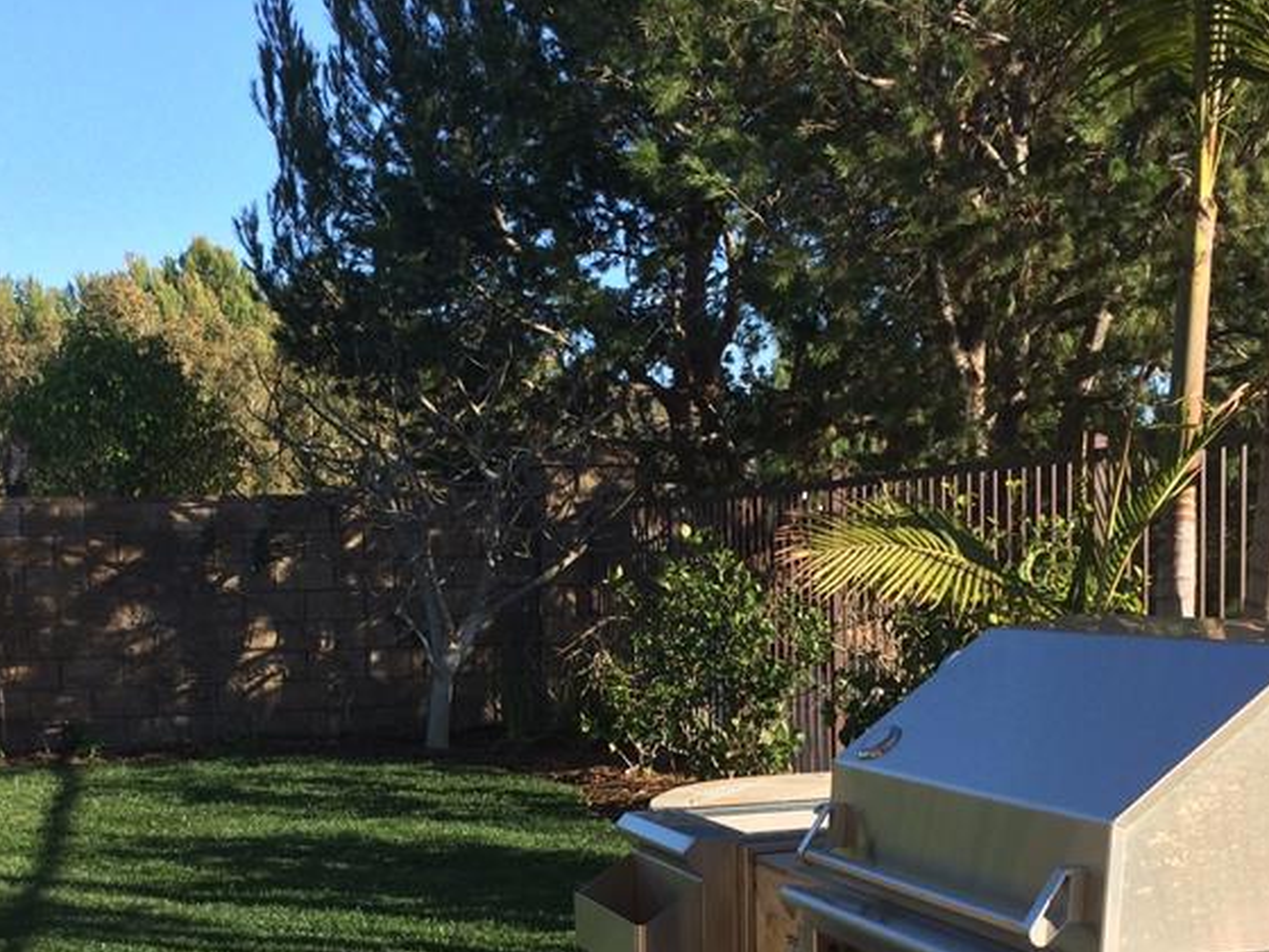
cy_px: 774
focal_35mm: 53
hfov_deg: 36.1
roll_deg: +1.5
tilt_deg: -6.9
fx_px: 1943
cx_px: 556
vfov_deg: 26.9
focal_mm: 4.15
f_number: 2.2
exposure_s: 1/1053
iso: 32
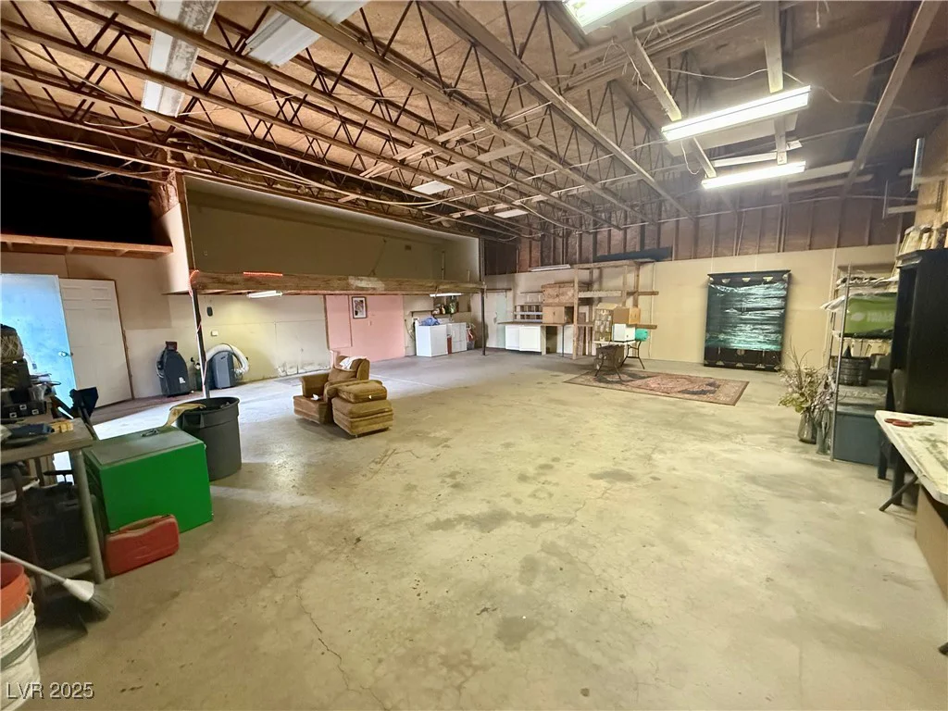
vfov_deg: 85.7
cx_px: 474
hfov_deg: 102.1
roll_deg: +1.2
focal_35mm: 14
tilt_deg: -7.8
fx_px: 383
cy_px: 356
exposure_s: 1/60
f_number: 2.2
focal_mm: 2.22
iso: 800
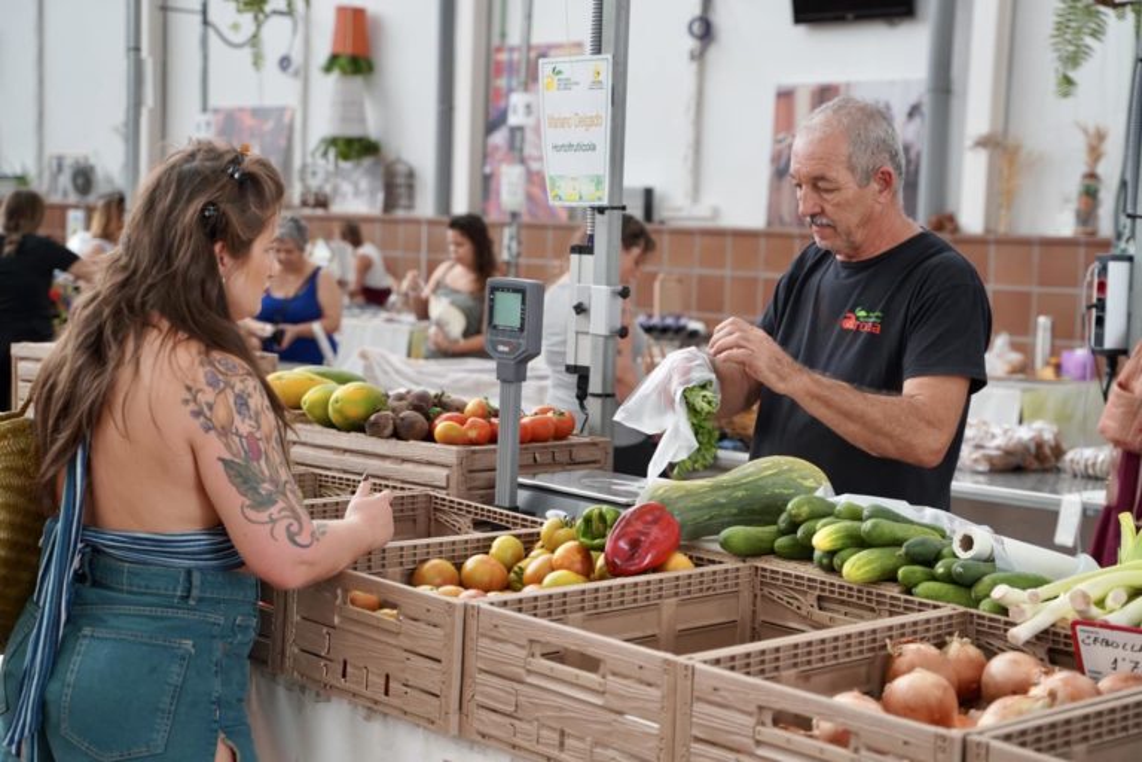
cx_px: 571
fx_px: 1840
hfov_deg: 34.5
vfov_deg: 23.4
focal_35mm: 58
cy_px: 381
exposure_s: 1/160
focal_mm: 58
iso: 1000
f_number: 4
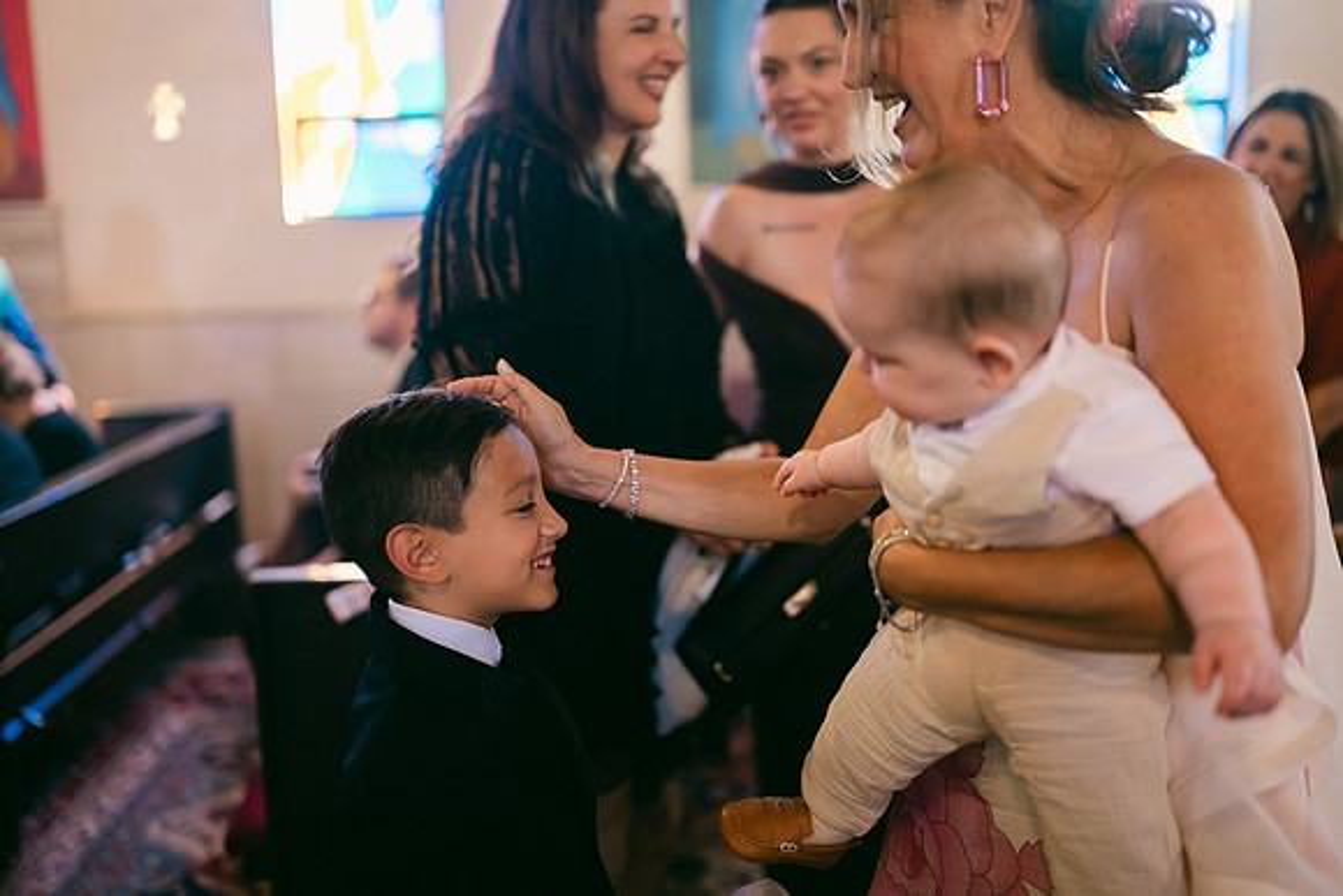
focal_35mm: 35
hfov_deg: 54.4
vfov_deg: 37.9
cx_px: 672
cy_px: 448
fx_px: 1306
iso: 320
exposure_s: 1/250
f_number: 1.2
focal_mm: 35
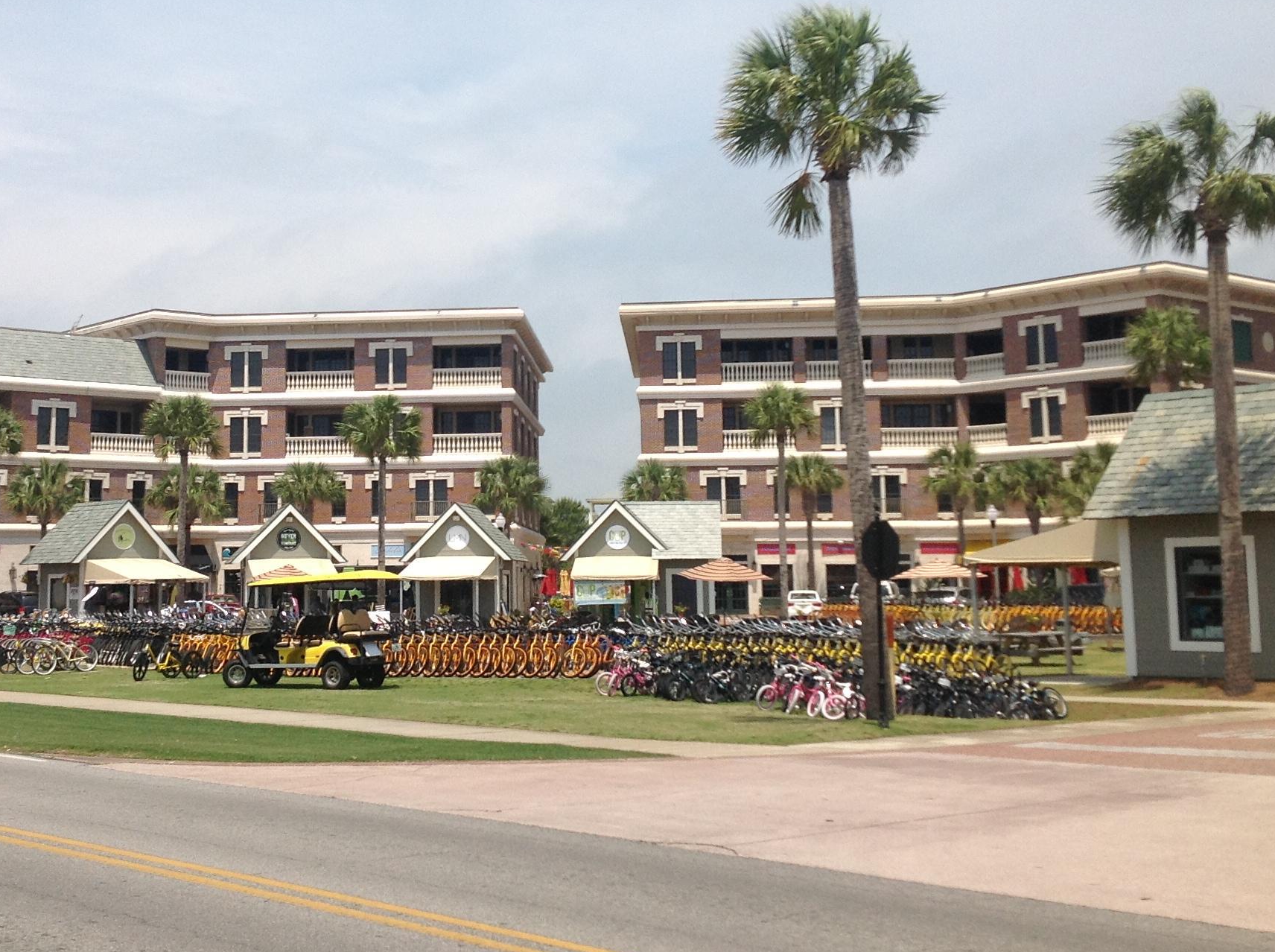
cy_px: 355
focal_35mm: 53
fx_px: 1949
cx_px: 473
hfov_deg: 36.0
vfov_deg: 27.3
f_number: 2.4
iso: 64
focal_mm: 4.28
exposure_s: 1/2519
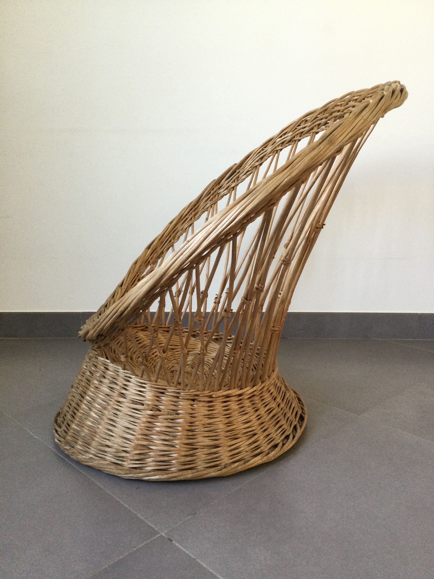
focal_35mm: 31
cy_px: 290
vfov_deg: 58.4
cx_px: 217
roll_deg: +0.4
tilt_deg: -11.1
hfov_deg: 45.4
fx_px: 518
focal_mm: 3.3
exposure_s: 1/33
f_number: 2.4
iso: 64
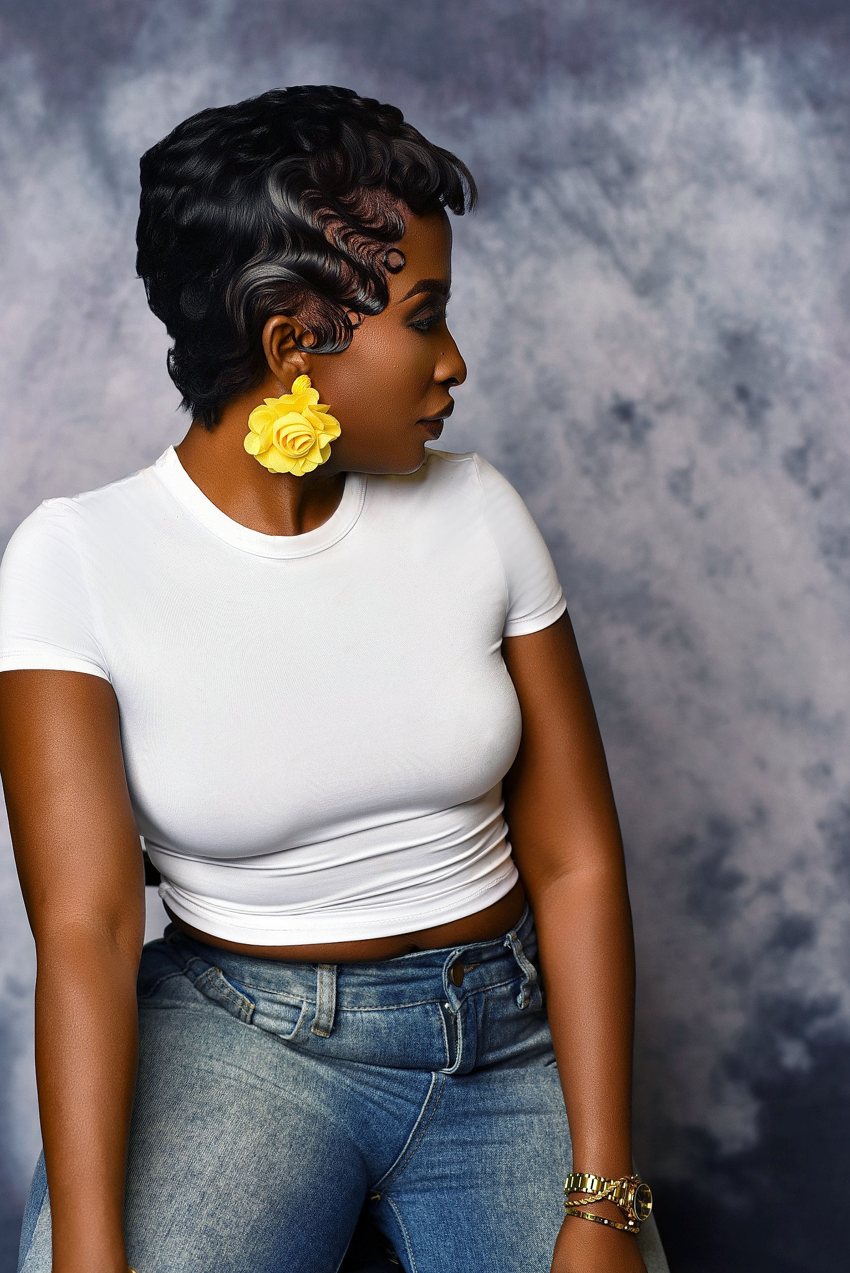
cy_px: 636
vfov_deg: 23.9
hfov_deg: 16.1
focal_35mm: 85
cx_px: 425
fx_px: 3008
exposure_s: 1/160
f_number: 3.5
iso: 125
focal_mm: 85
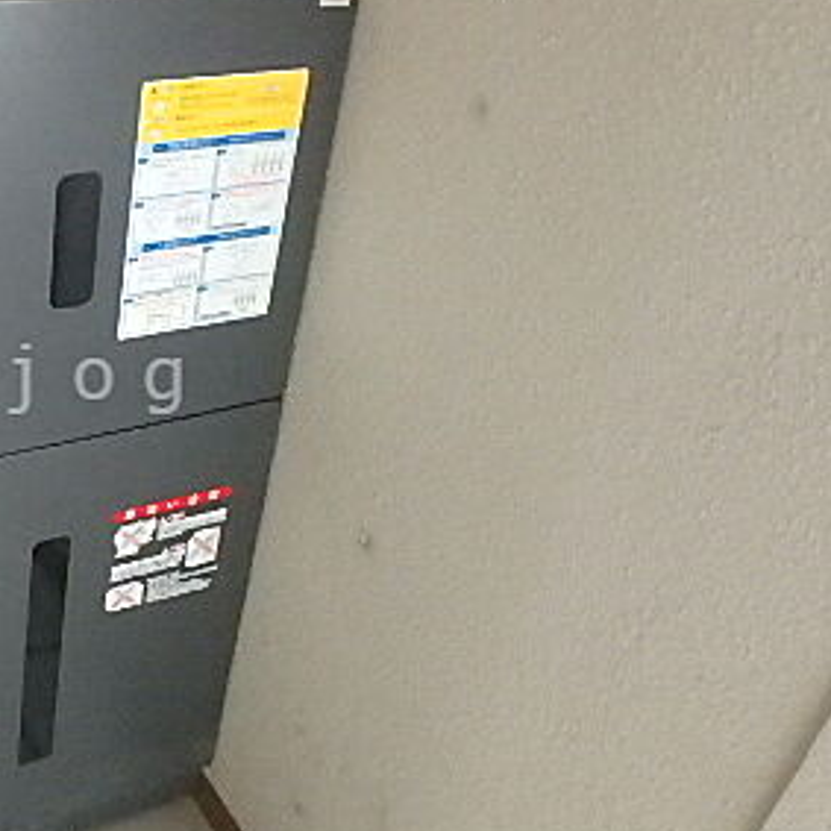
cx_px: -3
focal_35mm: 42
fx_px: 1141
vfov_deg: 40.0
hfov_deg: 36.0
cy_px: 379
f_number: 3.5
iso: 1600
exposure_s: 1/6
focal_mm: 3.7
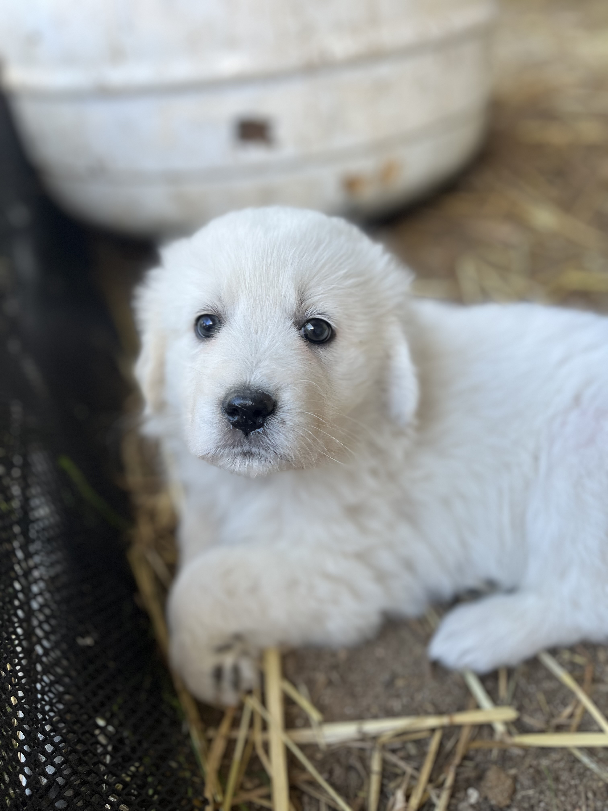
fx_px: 609
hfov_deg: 53.1
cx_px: 304
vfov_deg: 67.3
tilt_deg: -38.5
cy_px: 406
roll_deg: +5.4
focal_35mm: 26
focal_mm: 5.1
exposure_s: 1/122
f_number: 1.6
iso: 80
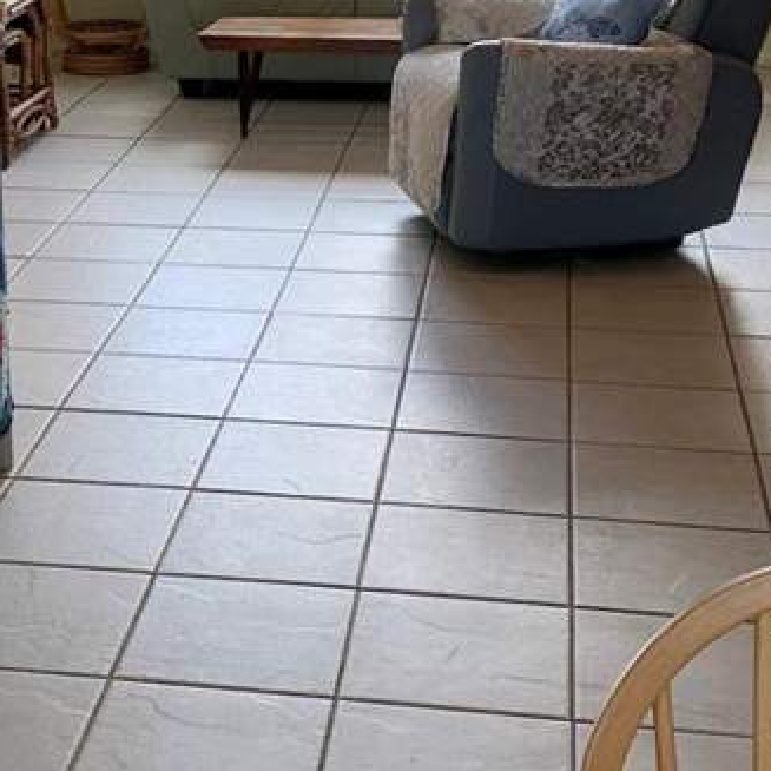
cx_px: 184
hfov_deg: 22.8
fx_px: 1890
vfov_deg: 22.9
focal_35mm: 75
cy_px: 219
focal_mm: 4.25
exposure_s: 1/60
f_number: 1.8
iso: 50
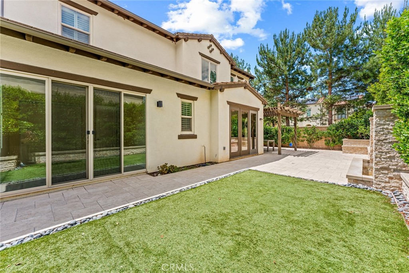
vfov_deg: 81.2
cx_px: 204
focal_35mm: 14
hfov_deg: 104.2
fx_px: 159
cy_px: 136
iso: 100
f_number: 6.3
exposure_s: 1/100
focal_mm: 14
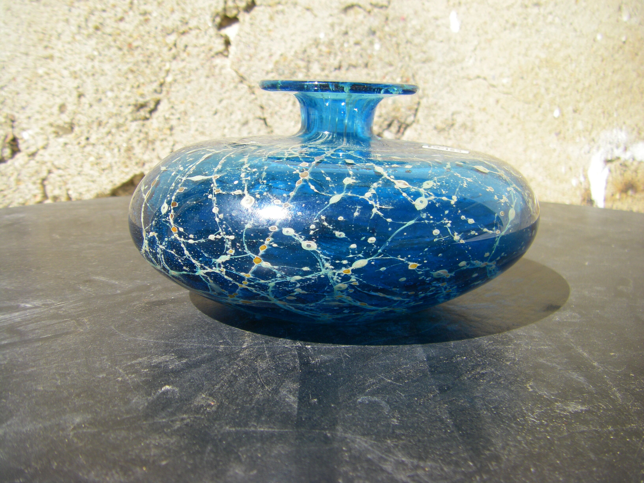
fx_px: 707
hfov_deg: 49.0
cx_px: 322
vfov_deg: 37.7
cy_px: 242
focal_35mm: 38
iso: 64
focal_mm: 6.3
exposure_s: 1/125
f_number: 7
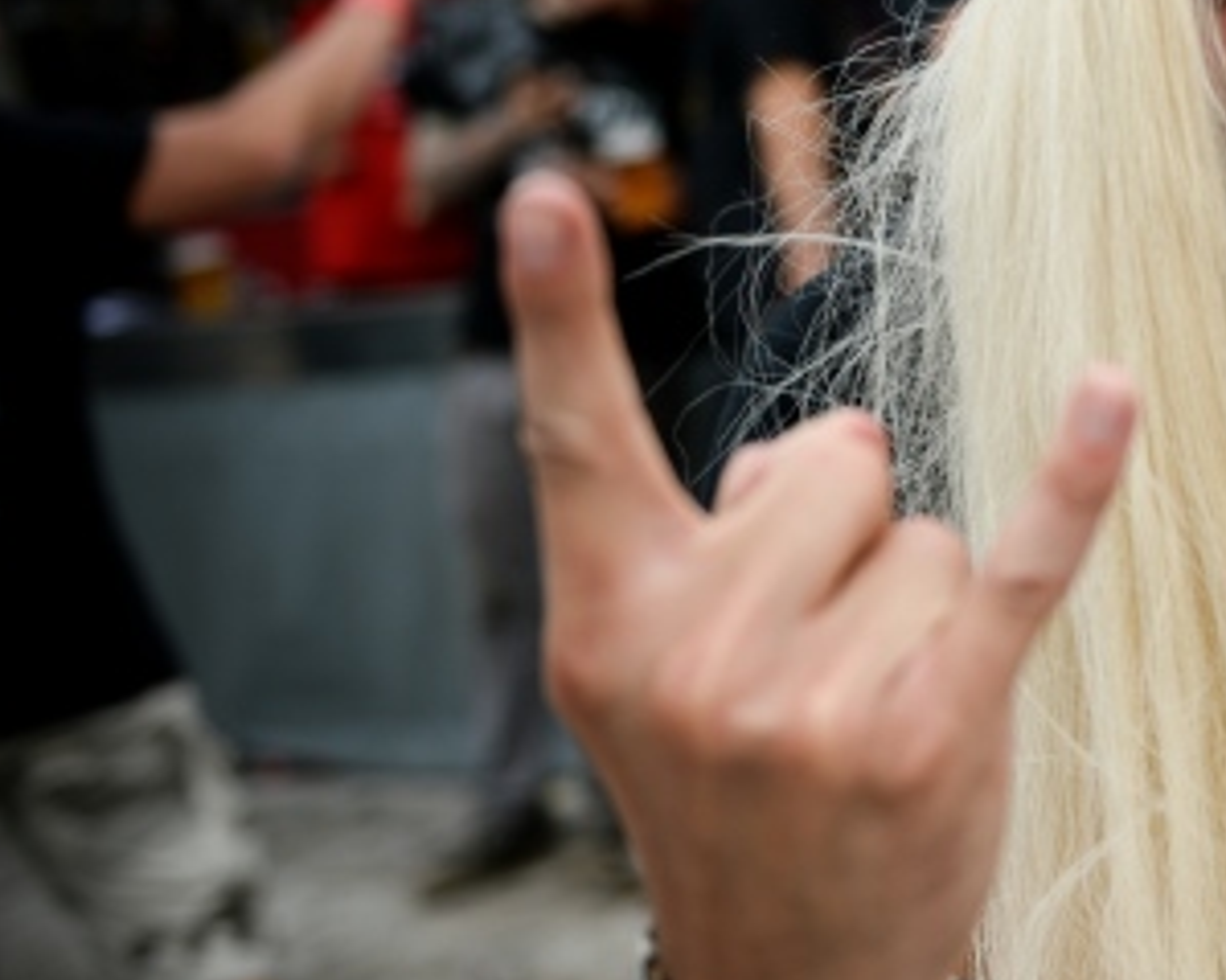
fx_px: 2866
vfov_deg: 19.4
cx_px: 1427
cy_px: 371
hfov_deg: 22.5
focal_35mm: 79
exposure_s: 1/1600
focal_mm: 35
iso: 125
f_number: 2.8
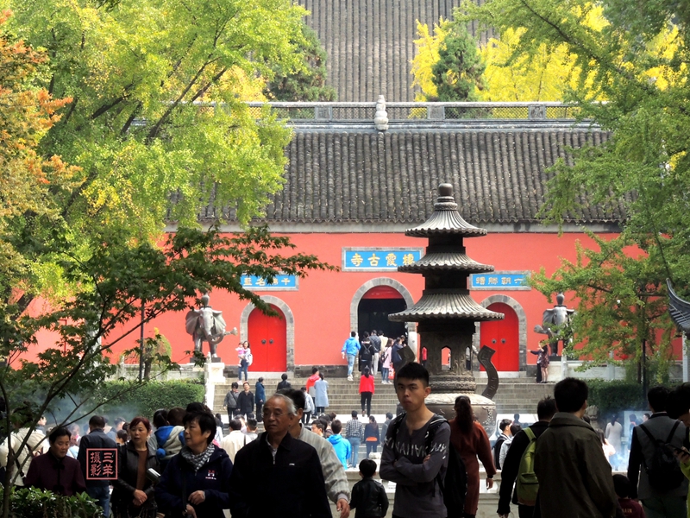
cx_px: 345
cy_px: 259
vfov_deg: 8.0
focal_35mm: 185
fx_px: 3688
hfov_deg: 10.7
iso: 400
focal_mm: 33
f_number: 8
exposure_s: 1/250
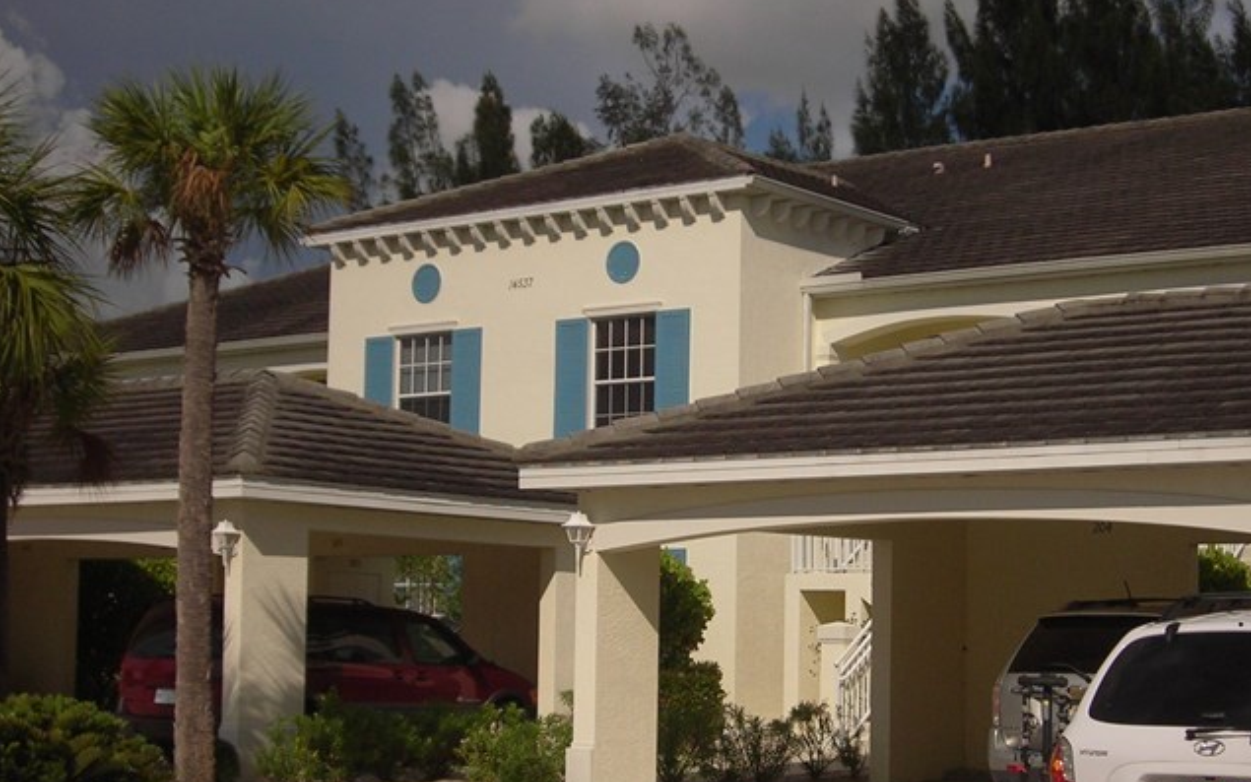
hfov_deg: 31.5
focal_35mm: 65
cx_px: 658
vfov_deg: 20.0
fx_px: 2216
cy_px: 492
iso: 70
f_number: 6.4
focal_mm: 6.3
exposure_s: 1/702
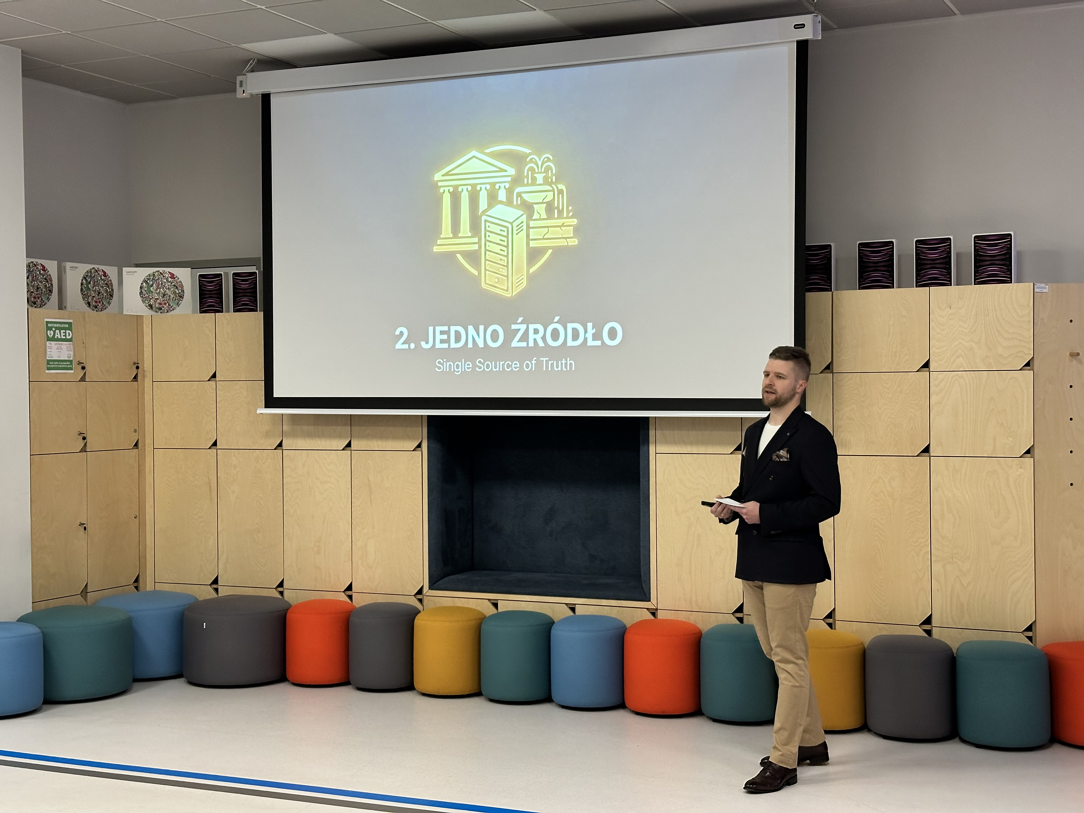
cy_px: 406
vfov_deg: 30.3
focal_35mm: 48
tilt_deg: +0.3
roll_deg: +0.9
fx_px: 1503
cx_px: 542
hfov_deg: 39.7
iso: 125
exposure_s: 1/100
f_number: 1.78
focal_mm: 6.86
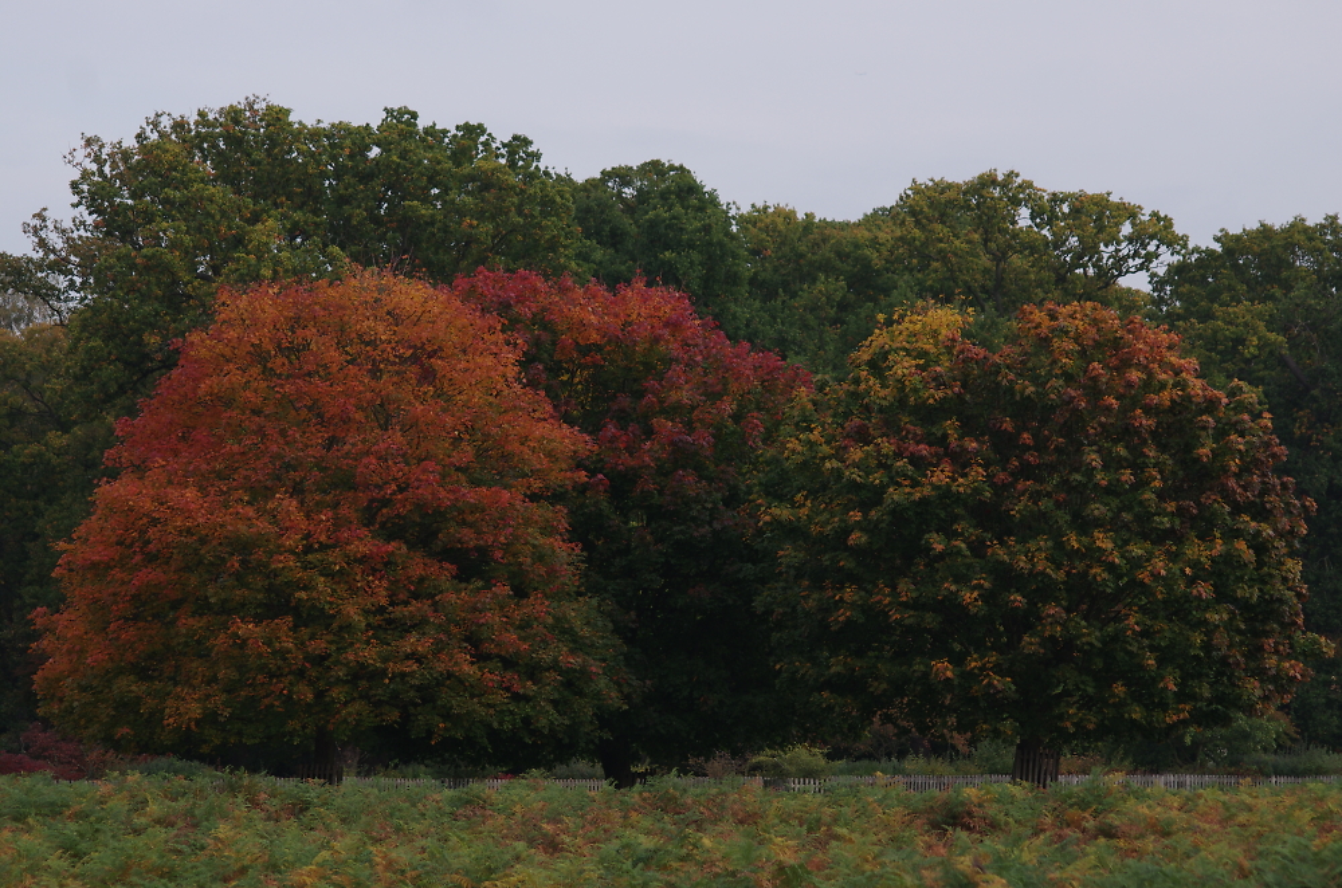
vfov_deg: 9.1
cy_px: 444
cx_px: 671
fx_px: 5579
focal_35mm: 150
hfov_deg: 13.7
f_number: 5
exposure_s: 1/125
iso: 200
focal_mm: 100
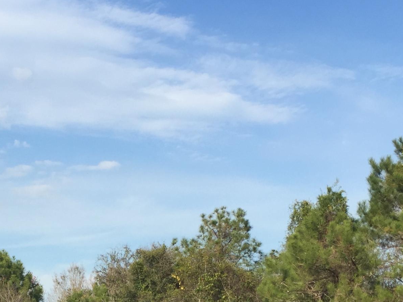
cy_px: 347
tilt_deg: -0.8
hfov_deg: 26.0
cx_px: 61
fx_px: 850
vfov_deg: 19.2
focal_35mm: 73
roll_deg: +3.0
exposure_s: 1/1464
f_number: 2.2
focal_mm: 4.15
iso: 32
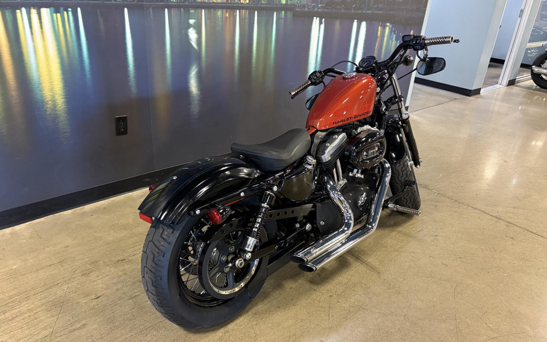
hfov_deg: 66.5
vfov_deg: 44.5
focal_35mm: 28
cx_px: 275
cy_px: 184
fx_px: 417
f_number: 1.6
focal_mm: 5.96
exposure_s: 1/60
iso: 320
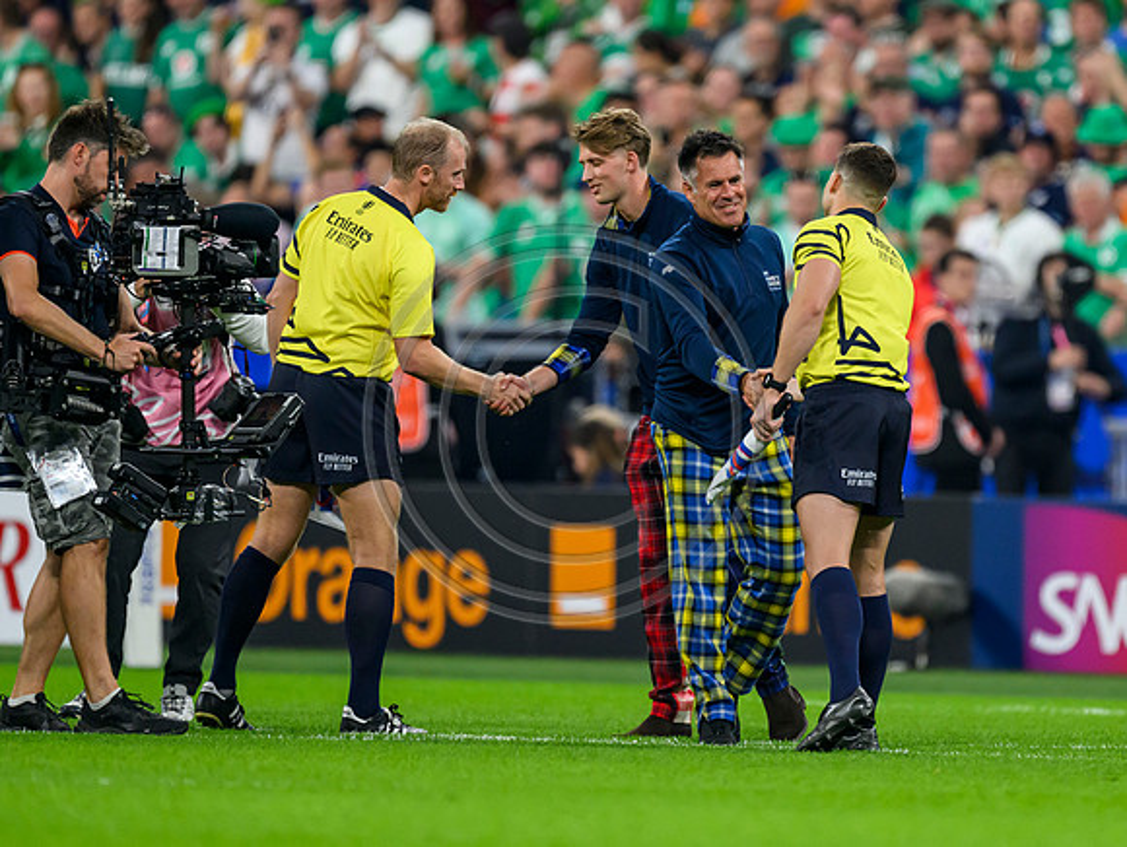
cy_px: 442
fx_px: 27176
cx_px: 734
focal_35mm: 834
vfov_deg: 1.8
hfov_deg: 2.4
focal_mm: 560
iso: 3200
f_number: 4
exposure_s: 1/1600
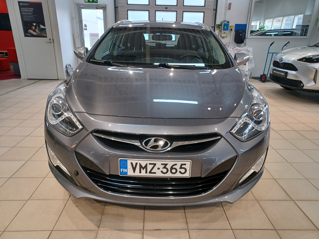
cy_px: 120
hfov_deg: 69.4
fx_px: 230
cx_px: 160
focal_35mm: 25
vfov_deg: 54.9
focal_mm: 4.6
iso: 100
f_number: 1.8
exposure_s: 1/50
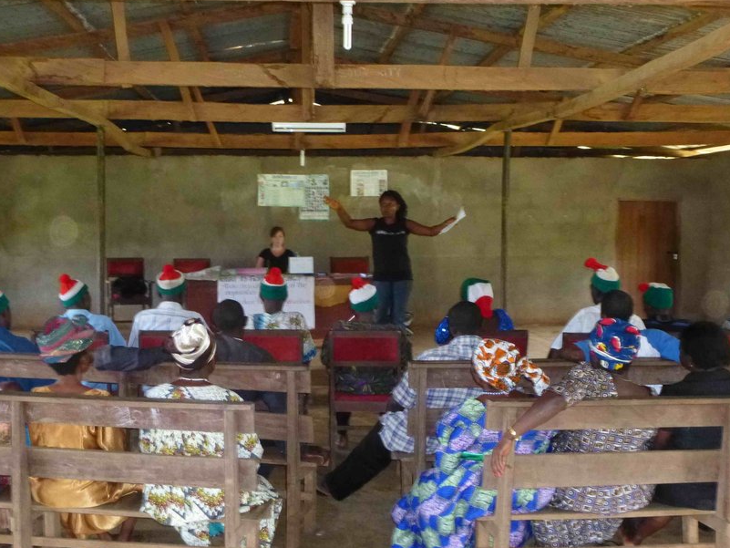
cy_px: 280
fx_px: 970
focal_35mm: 46
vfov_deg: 31.5
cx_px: 312
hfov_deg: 41.1
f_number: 3.7
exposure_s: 1/60
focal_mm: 6.4
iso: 1000
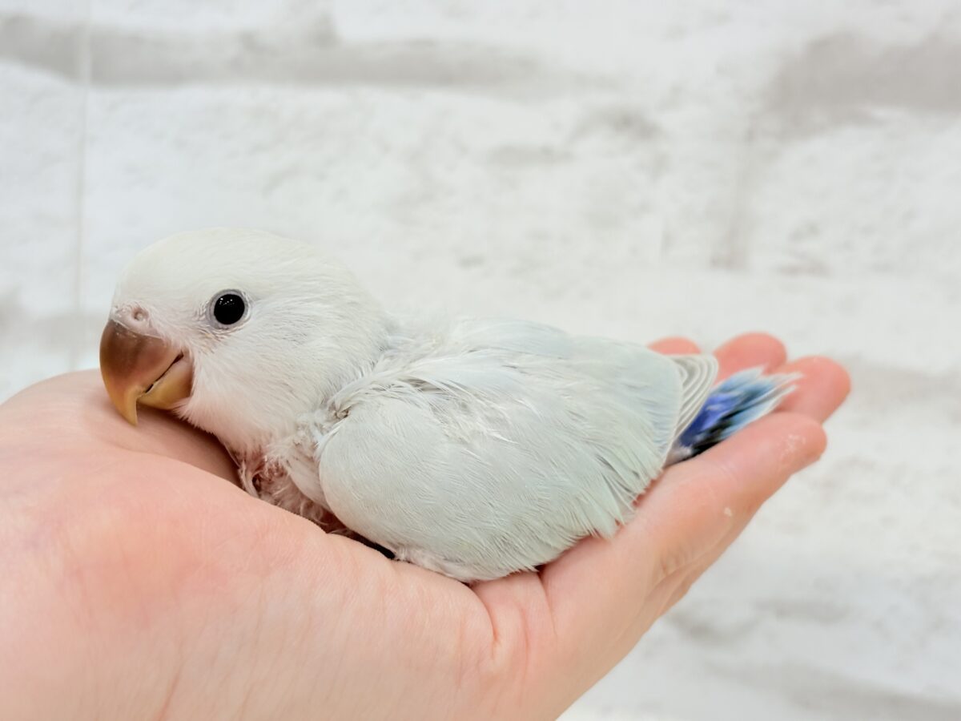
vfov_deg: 28.0
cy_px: 360
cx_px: 480
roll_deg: -3.3
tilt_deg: -5.4
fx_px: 1444
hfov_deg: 36.8
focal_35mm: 52
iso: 32
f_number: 1.6
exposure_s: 1/50
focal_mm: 5.96
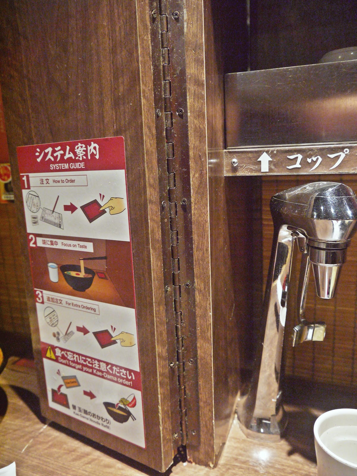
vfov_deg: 63.4
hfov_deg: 49.7
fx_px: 385
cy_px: 238
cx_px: 178
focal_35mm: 28
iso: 320
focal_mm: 14
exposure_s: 1/60
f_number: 3.5
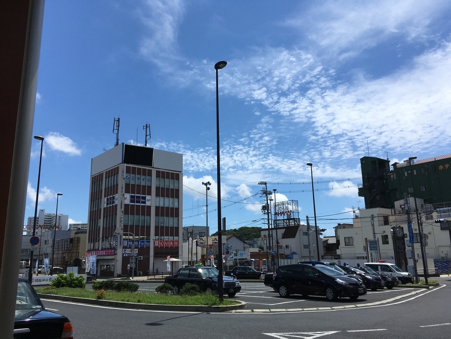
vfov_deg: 48.2
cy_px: 170
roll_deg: +1.3
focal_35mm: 29
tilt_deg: +12.5
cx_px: 226
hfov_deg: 61.7
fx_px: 378
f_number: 2.2
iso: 25
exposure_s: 1/3344
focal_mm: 4.15
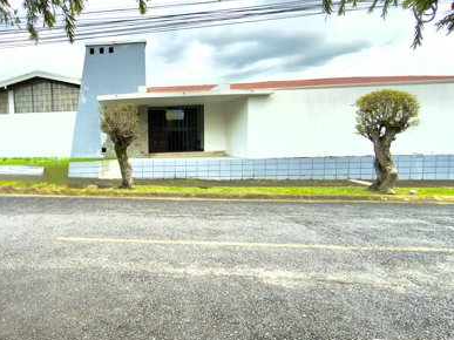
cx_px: 105
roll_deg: +2.6
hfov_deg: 68.4
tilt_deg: -3.8
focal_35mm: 23
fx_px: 302
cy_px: 166
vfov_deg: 58.8
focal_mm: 2.22
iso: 25
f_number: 2.2
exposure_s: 1/404
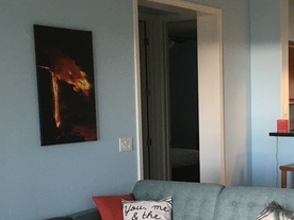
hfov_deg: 27.4
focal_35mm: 70
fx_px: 595
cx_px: 224
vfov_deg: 20.9
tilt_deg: -5.1
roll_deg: +1.1
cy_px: 160
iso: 40
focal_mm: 4.15
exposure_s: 1/30
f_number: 2.2
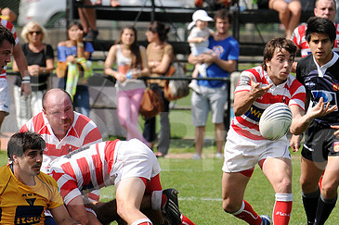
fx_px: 4706
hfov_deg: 4.1
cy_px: 139
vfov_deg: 2.7
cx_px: 233
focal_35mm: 500
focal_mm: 210
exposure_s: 1/1000
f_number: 5.3
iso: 250
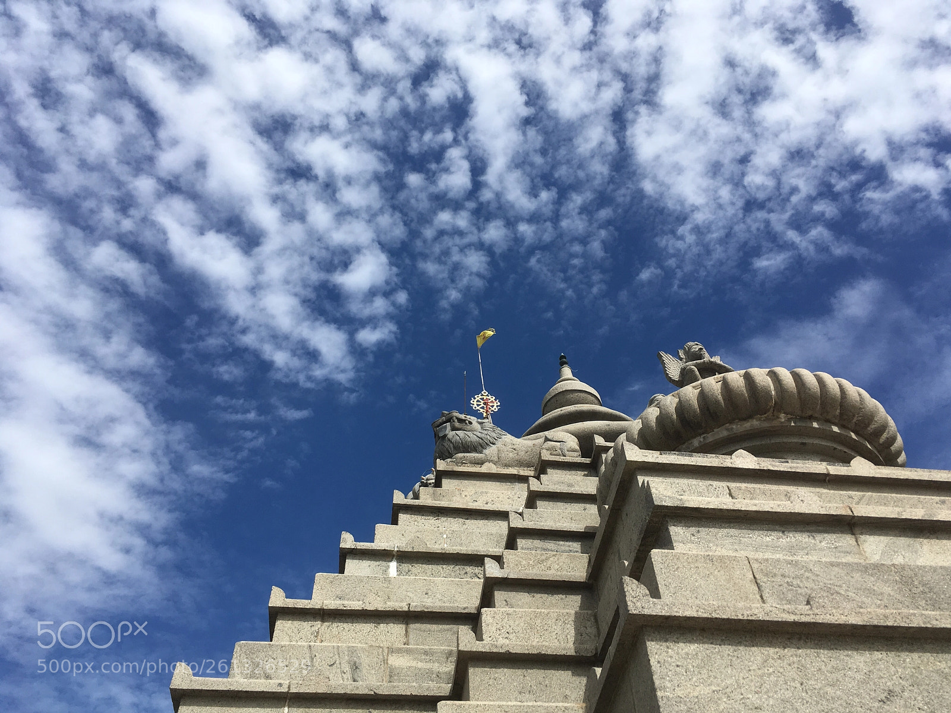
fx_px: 797
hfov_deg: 61.7
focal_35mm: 29
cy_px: 356
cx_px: 476
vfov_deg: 48.2
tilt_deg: +51.0
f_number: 2.2
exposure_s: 1/2198
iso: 25
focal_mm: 4.15
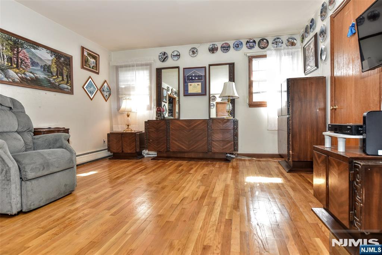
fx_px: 212
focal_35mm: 20
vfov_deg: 61.9
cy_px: 128
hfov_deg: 84.0
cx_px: 191
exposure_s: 1/100
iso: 800
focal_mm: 20
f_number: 5
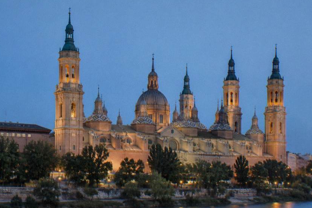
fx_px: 364
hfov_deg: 46.4
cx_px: 170
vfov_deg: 31.8
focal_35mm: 42
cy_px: 121
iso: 400
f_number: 7.1
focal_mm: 35
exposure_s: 1/500
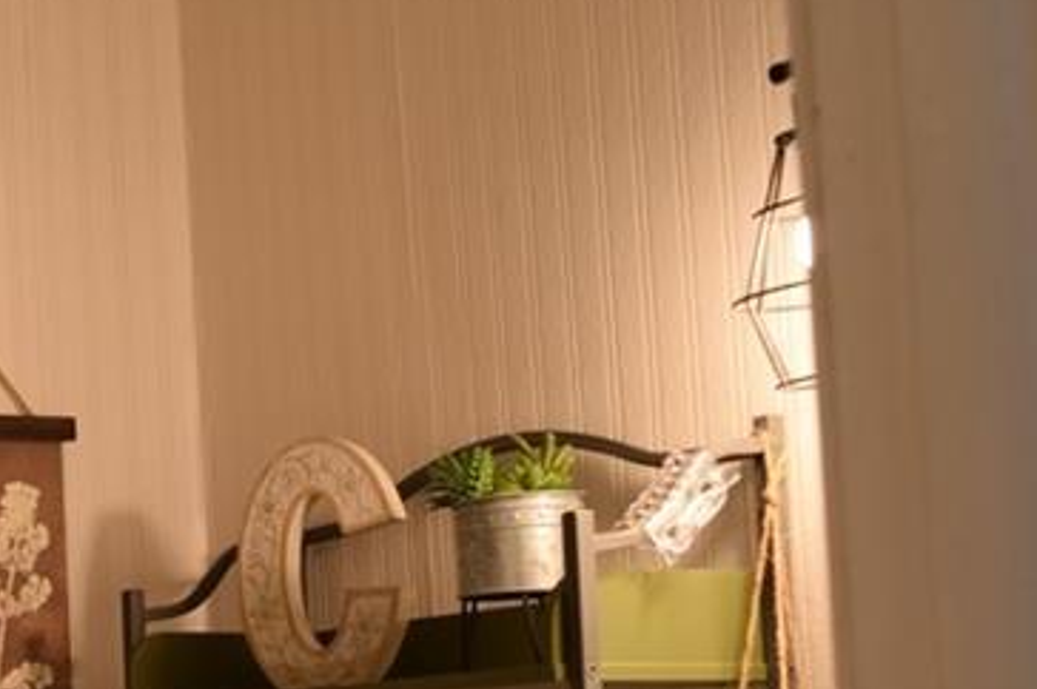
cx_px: -282
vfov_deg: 17.4
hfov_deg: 23.7
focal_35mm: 76
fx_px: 2187
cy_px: 723
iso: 400
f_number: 4
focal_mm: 18
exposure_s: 1/60
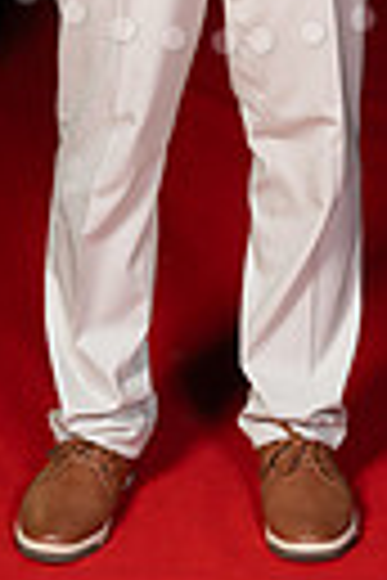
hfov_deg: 8.6
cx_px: 225
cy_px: -373
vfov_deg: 12.1
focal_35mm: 160
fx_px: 2580
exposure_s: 1/100
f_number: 8
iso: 320
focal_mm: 46
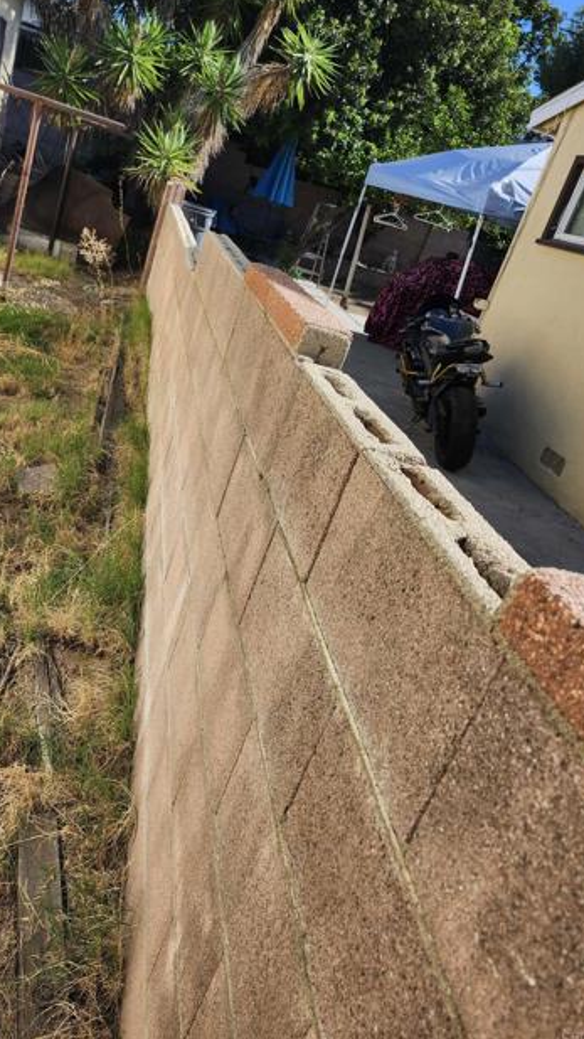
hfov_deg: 43.9
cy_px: 504
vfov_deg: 71.9
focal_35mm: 26
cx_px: 204
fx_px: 716
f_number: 1.8
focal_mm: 5.54
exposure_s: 1/1199
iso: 25
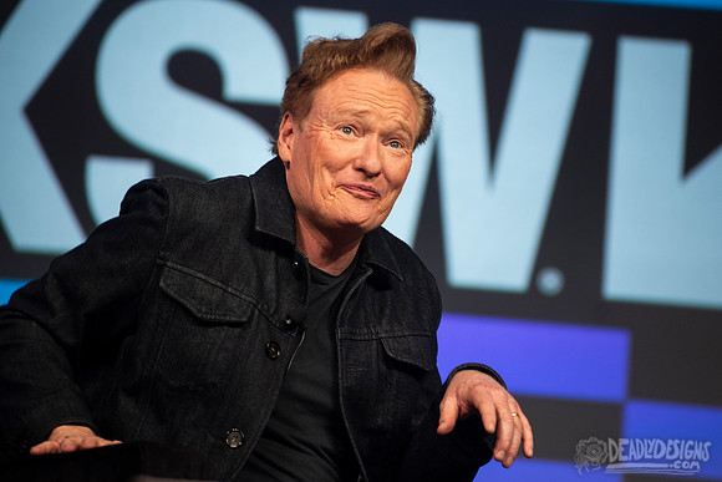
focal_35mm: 233
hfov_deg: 8.8
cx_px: 420
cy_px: 218
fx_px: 4672
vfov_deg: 5.9
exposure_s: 1/320
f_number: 4
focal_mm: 200
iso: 1250
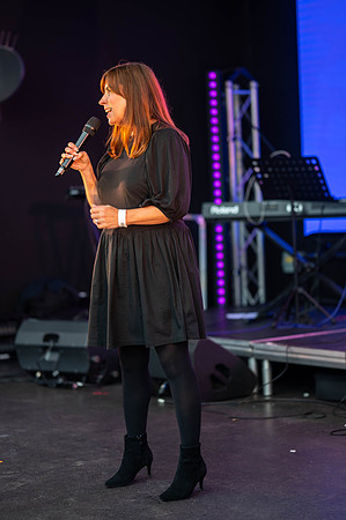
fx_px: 1228
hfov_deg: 16.0
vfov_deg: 23.9
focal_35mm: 85
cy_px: 260
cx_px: 173
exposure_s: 1/200
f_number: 2
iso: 250
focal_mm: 85
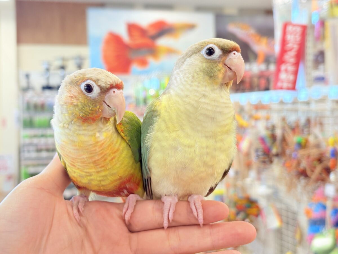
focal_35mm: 52
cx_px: 169
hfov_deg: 36.8
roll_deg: +2.0
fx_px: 508
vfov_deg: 28.0
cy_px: 127
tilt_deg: +0.2
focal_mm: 5.96
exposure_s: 1/50
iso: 40
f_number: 1.6
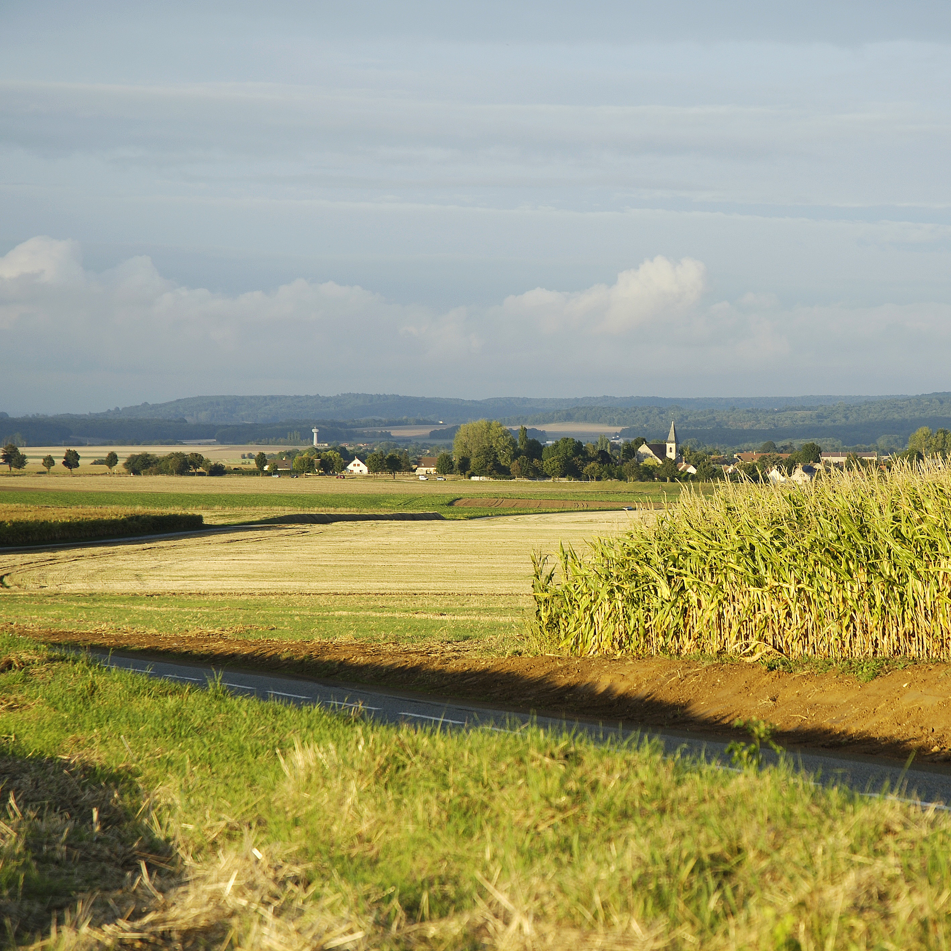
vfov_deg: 12.9
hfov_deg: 12.9
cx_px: 661
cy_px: 474
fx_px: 4196
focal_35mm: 135
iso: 100
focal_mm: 70
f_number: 5.6
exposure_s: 1/125
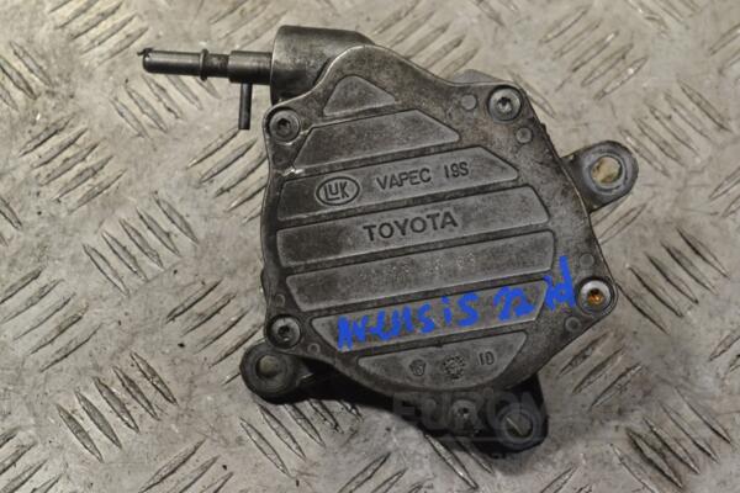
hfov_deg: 24.6
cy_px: 246
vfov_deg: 16.6
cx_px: 370
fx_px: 1696
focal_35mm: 82
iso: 3200
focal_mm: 55
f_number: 9
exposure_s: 1/320
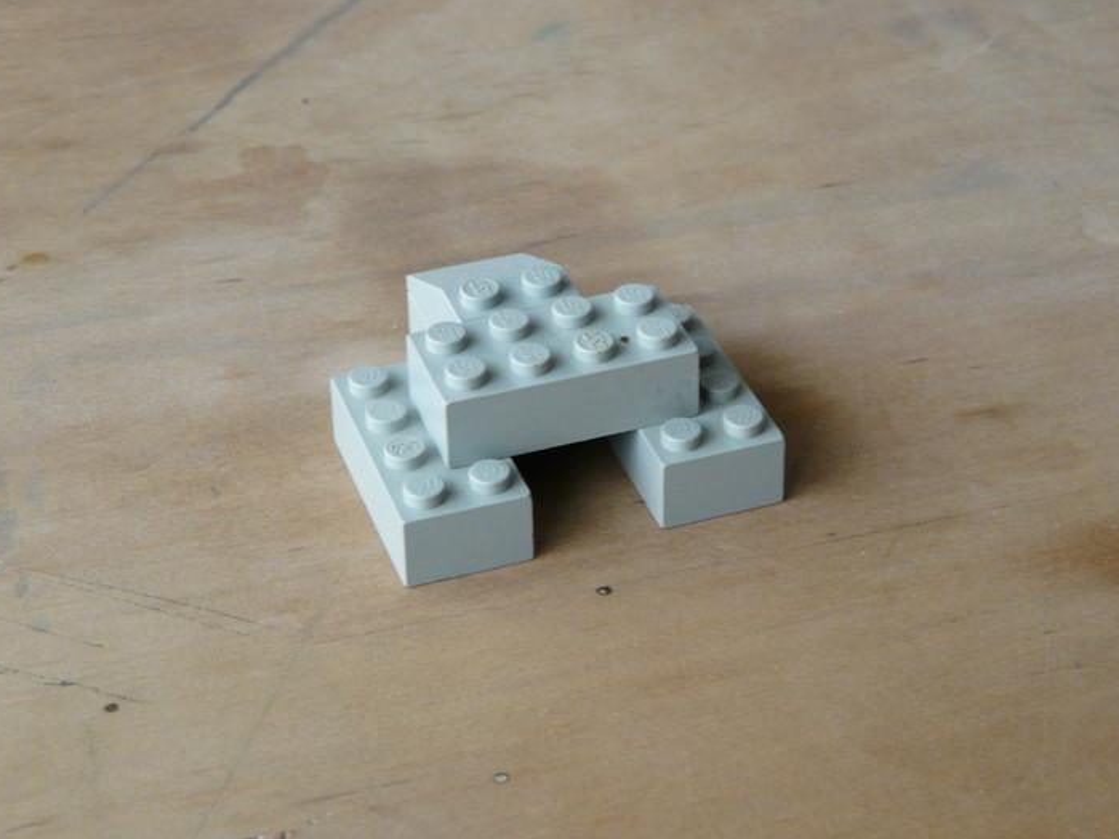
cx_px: 676
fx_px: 2747
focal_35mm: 85
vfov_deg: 17.4
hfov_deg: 23.0
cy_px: 356
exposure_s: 1/6
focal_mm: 10.8
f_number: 3.2
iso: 200
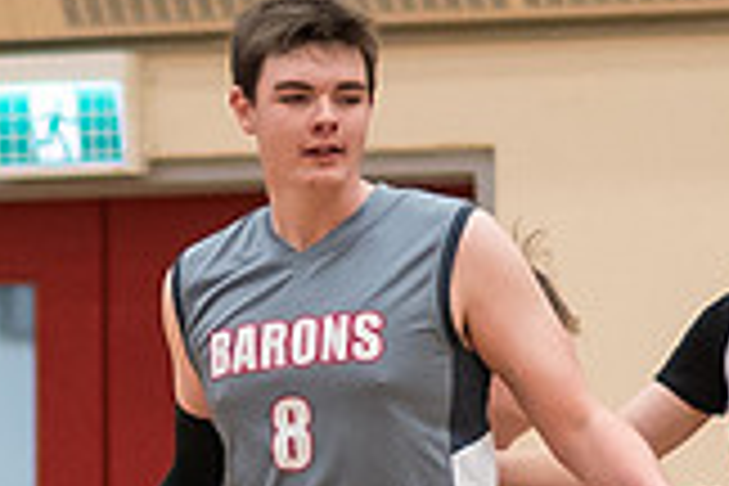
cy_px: 638
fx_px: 17231
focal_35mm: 851
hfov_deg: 2.4
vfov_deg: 1.6
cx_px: -201
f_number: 1.8
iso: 2500
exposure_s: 1/1000
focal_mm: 85
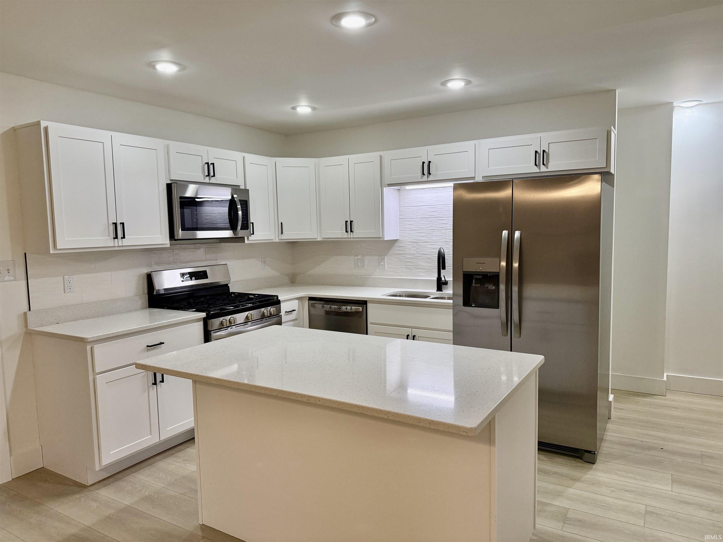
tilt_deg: -5.4
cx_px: 362
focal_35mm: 24
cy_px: 271
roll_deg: +1.5
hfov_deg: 71.6
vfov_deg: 56.8
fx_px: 501
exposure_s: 1/173
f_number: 1.78
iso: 200
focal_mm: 6.76
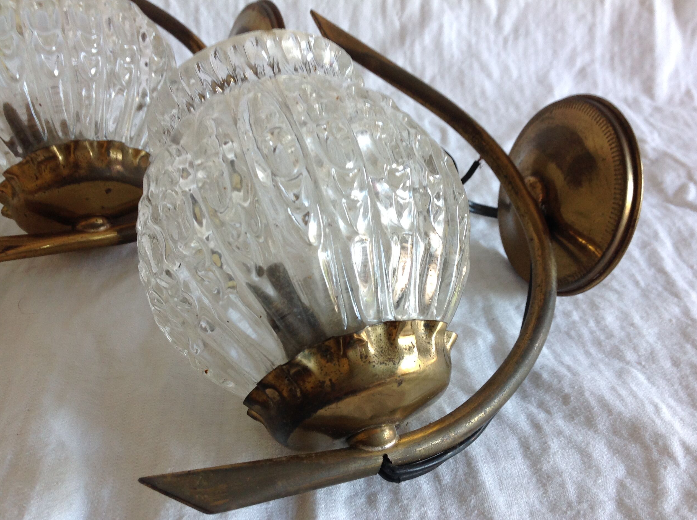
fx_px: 724
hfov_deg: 51.4
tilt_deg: -34.2
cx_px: 356
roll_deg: -4.0
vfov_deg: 39.6
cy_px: 262
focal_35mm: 36
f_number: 2.4
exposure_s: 1/15
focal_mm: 4.28
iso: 64
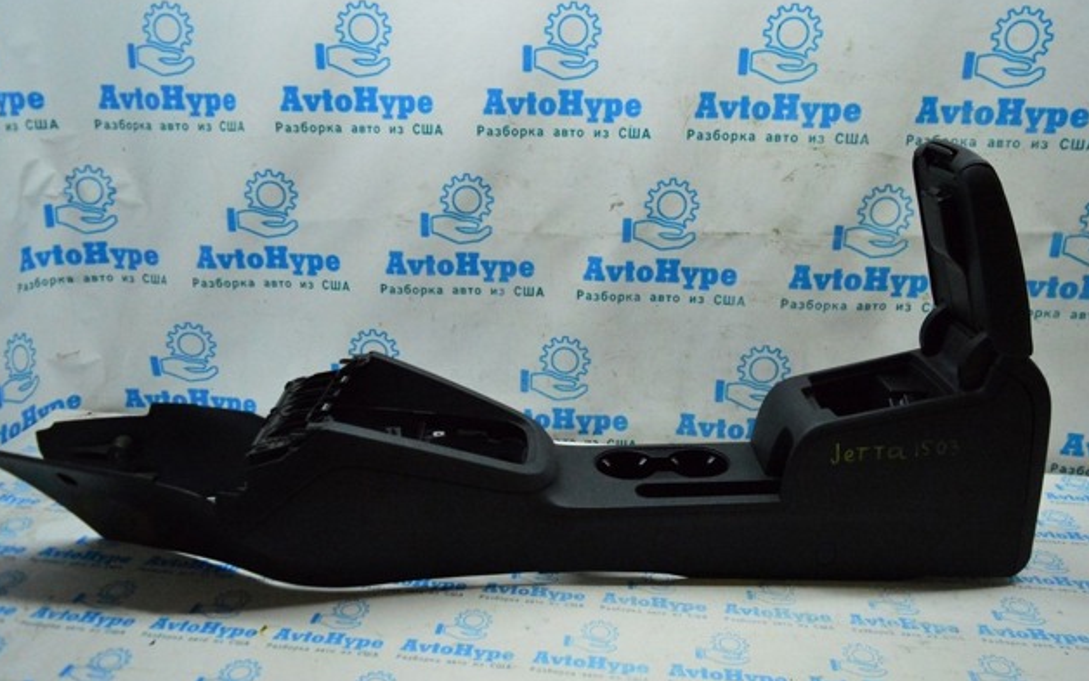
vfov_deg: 44.5
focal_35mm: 28
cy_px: 316
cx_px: 536
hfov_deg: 66.4
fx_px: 831
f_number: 4
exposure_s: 1/1000
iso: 6400
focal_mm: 18
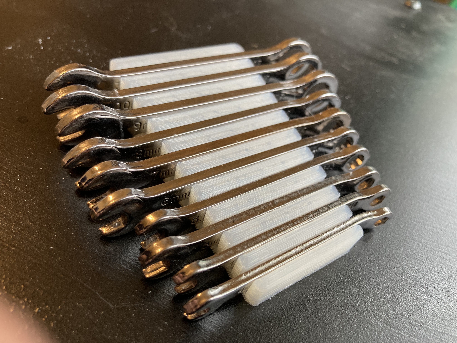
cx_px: 228
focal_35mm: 28
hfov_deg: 63.4
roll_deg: -16.3
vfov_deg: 49.7
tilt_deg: -42.9
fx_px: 370
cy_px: 172
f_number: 1.8
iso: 125
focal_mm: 3.99
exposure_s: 1/60
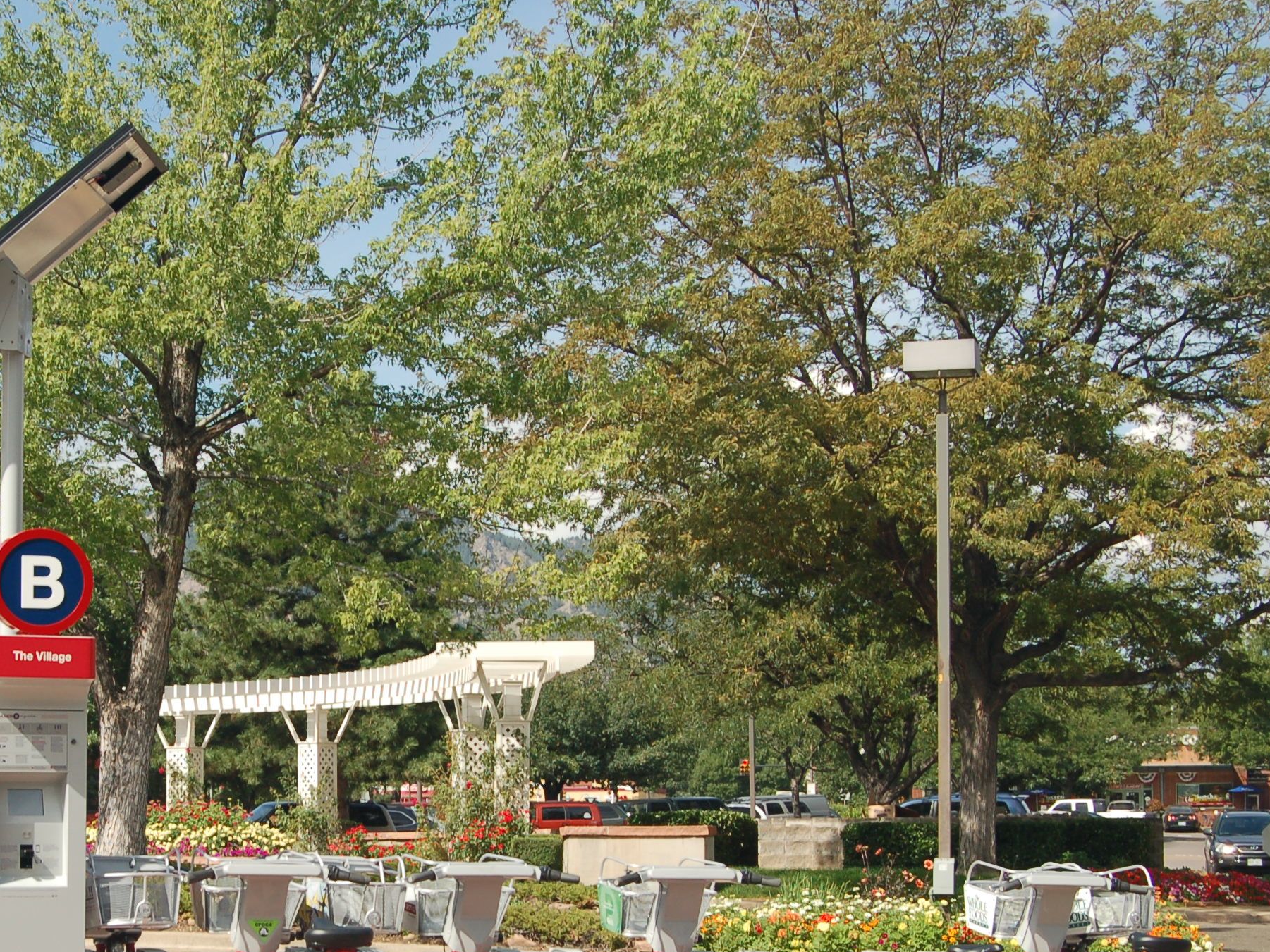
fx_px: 2825
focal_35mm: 77
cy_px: 648
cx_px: 338
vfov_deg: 19.1
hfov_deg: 25.1
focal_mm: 32
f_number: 9
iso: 200
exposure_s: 1/250
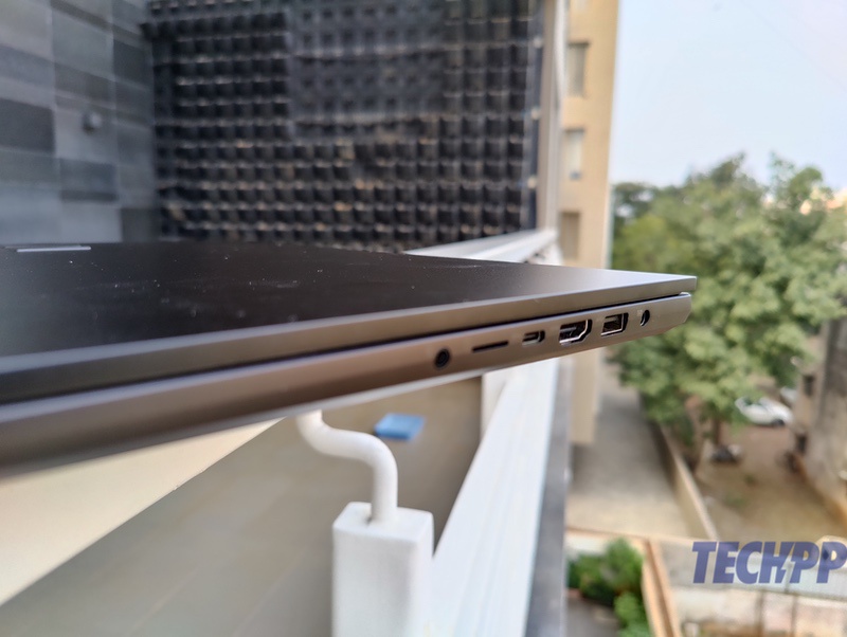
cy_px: 318
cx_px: 424
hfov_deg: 52.6
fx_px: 857
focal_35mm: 35
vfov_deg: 40.8
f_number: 1.88
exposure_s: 1/100
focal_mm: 6.06
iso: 180
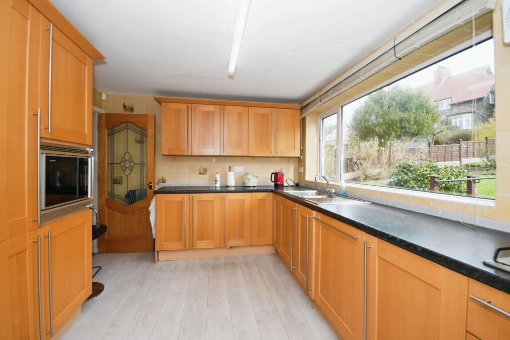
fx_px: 213
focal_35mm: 15
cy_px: 170
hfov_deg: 100.4
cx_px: 255
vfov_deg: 77.3
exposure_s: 1/125
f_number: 8
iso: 400
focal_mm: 10
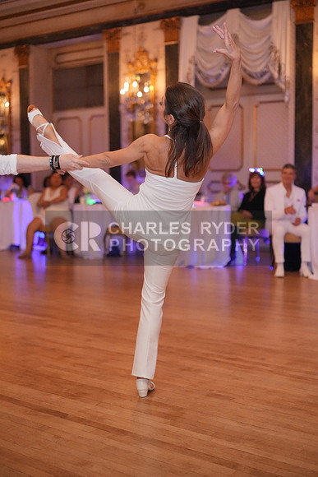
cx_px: 159
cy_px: 238
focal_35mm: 50
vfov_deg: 39.6
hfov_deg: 27.0
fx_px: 662
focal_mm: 50
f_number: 2
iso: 5000
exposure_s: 1/250
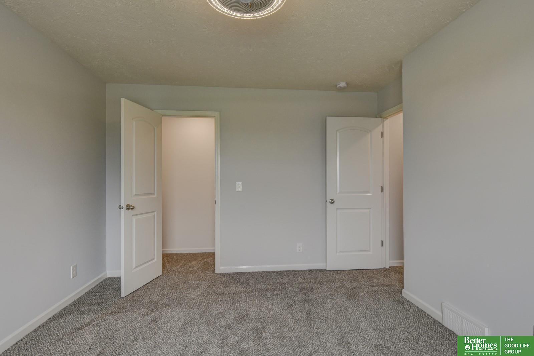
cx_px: 267
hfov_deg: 95.0
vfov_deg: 72.1
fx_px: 245
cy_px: 178
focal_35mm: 16
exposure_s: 1/13
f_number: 8
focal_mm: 11
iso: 400
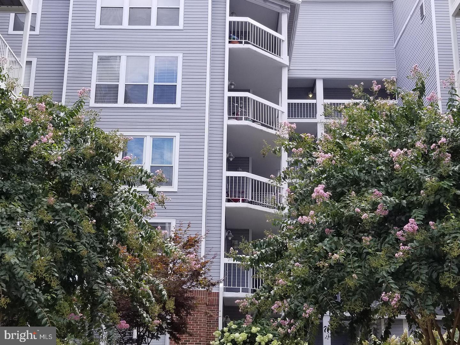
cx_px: 230
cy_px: 172
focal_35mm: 26
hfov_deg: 67.3
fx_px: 346
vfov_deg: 53.1
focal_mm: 4.25
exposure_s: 1/640
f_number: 1.7
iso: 50
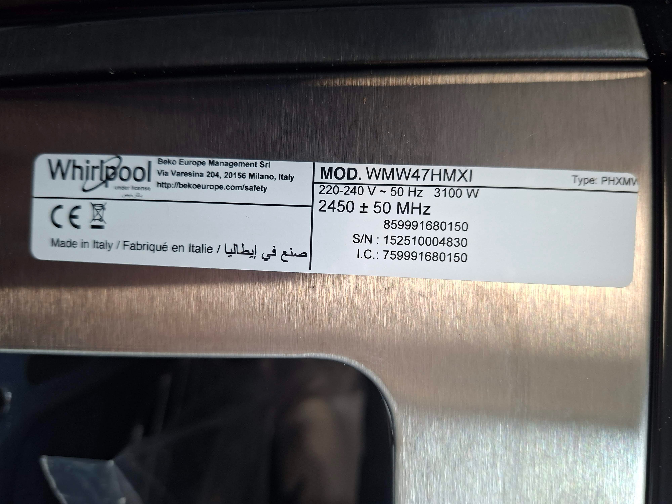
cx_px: 336
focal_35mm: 23
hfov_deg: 73.9
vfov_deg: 58.9
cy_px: 252
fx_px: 446
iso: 250
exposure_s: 1/60
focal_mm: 5.54
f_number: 1.8
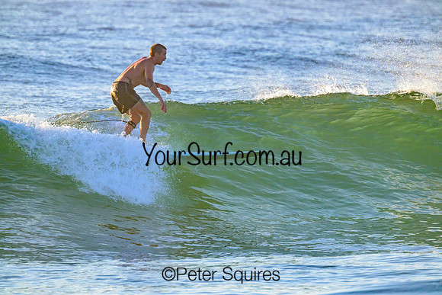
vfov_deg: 2.2
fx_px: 7736
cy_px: 148
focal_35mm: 630
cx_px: 221
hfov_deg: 3.3
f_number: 11
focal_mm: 630
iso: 1600
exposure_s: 1/2000
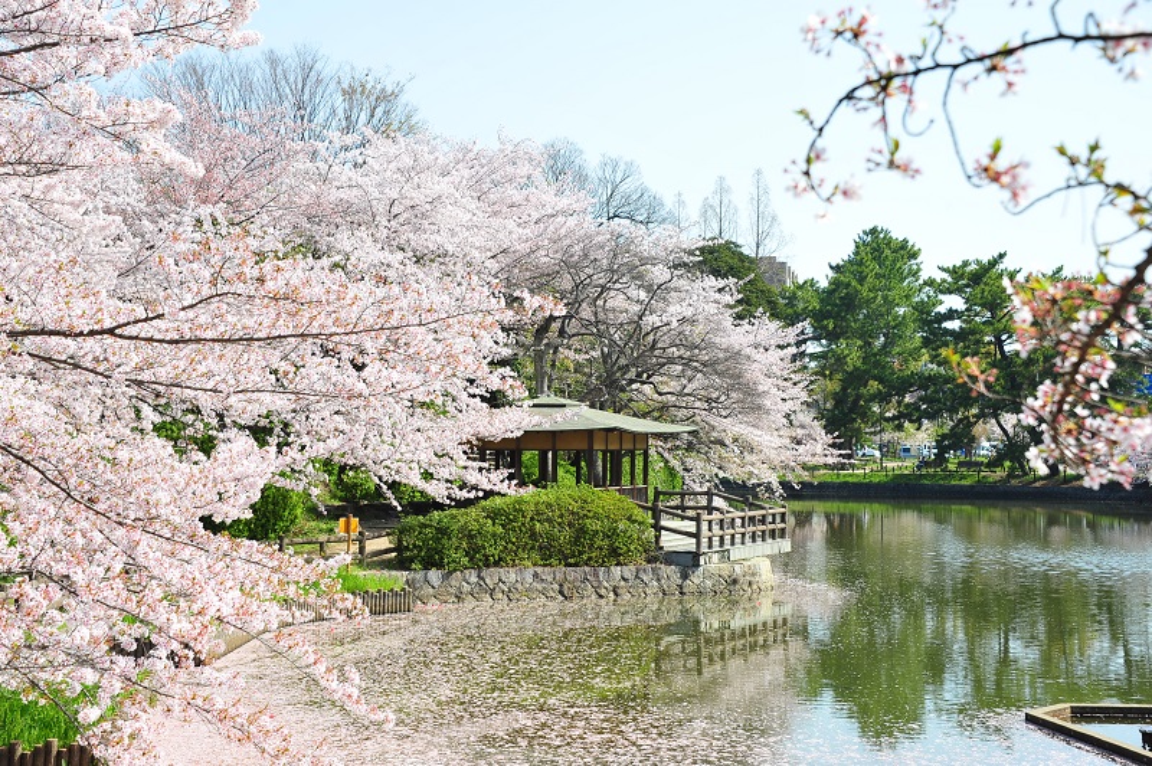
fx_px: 2078
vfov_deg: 20.9
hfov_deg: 31.0
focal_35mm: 65
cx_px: 576
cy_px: 383
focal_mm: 65
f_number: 8
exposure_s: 1/200
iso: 200
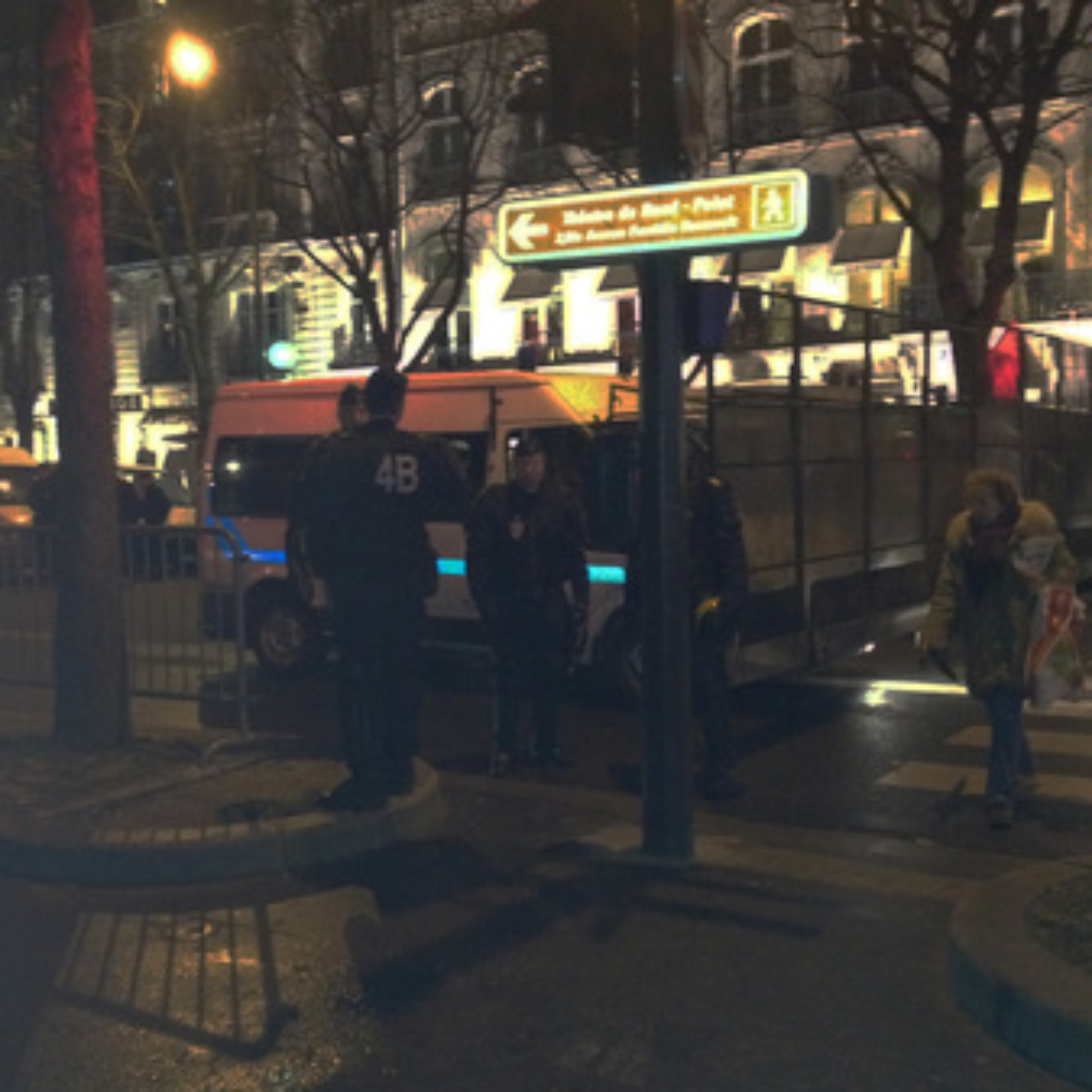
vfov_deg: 40.0
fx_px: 1499
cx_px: 527
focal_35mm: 42
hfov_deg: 40.0
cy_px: 552
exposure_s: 1/16
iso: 800
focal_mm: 4.28
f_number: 2.4
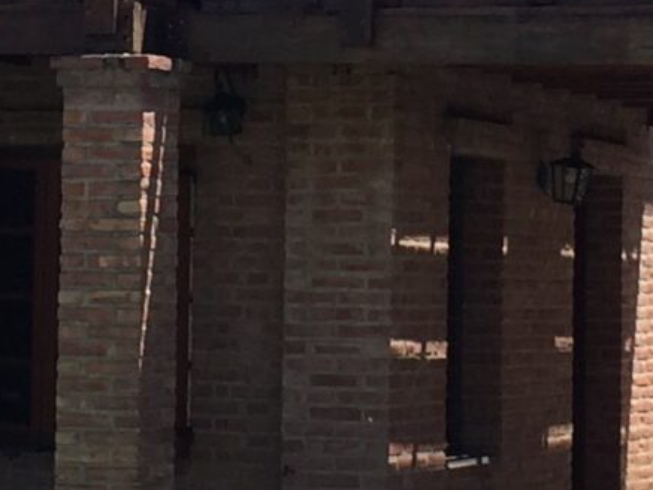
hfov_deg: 11.6
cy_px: -22
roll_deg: -1.7
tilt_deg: +7.2
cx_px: 205
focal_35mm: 170
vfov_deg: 8.7
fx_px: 3208
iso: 32
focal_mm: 4.15
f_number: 2.2
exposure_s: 1/942
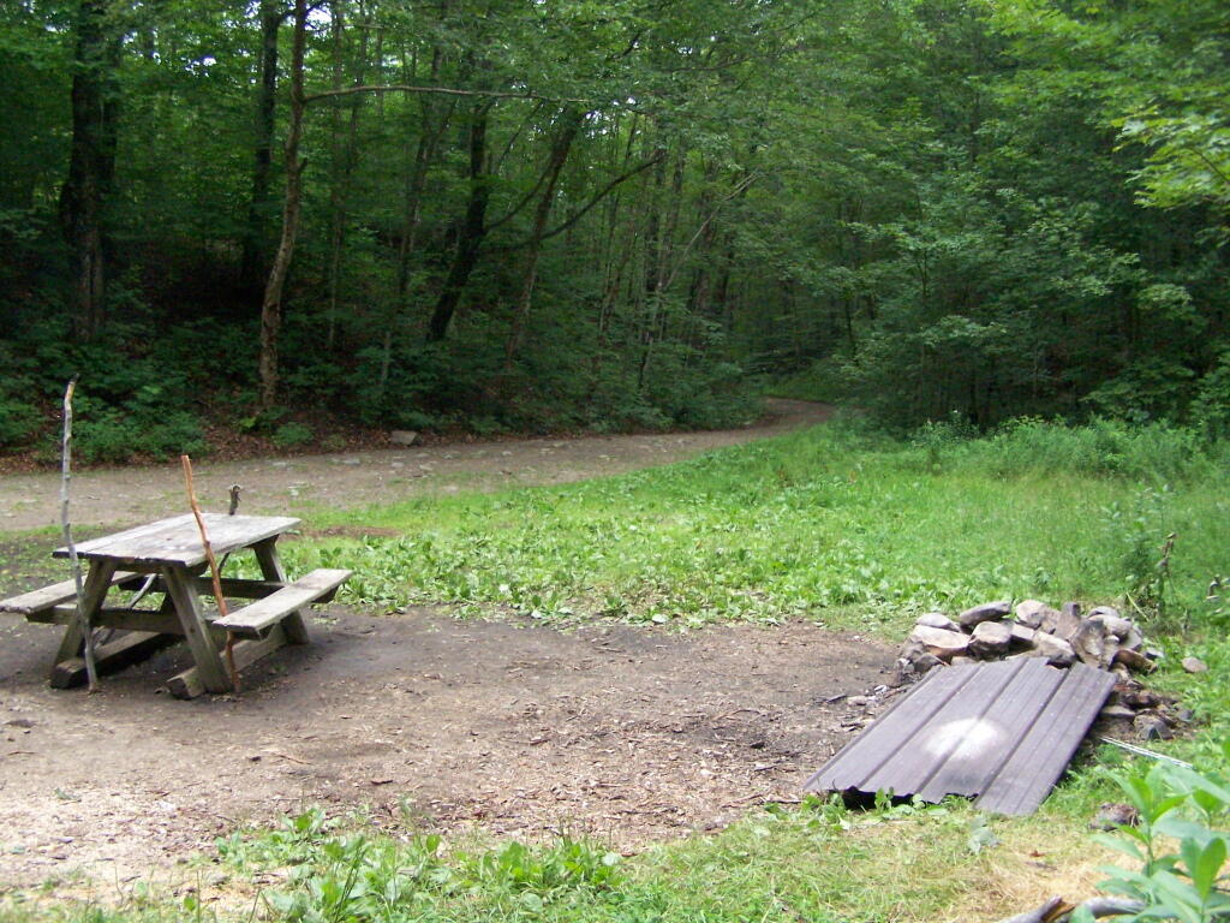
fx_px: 1350
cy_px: 462
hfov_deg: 49.0
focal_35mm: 38
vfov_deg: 37.7
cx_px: 615
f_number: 2.8
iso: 400
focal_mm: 6.3
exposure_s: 1/800
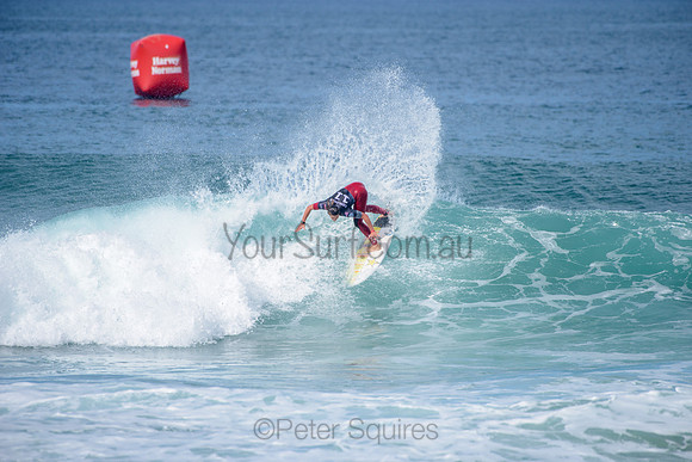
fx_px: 9613
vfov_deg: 2.8
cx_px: 346
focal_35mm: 500
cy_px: 231
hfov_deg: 4.1
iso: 250
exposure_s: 1/2500
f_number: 6.3
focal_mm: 500
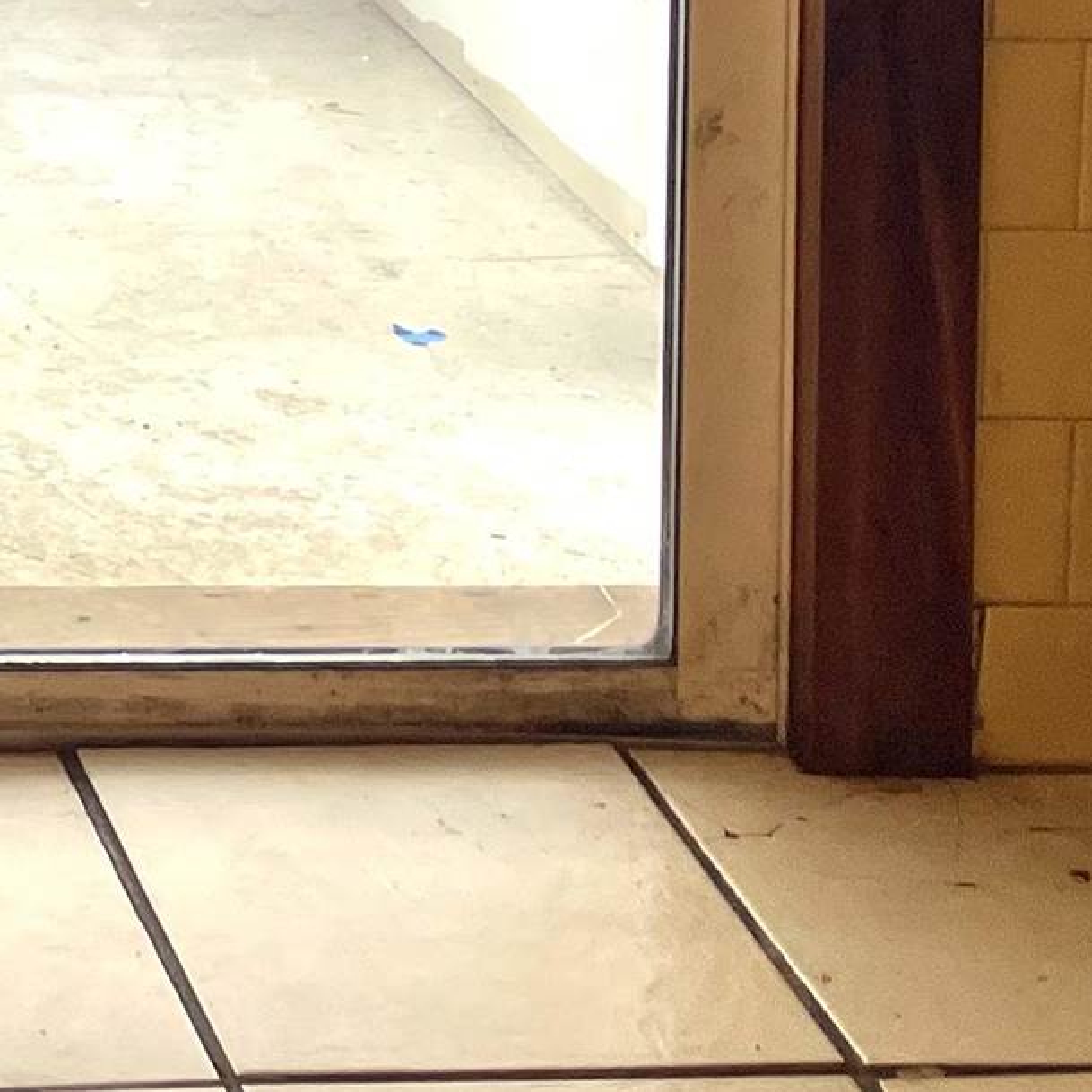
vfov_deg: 13.3
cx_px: -990
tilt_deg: -6.1
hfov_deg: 13.2
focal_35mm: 116
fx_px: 4140
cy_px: -950
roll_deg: +0.7
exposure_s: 1/120
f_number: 1.6
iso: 50
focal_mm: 4.2
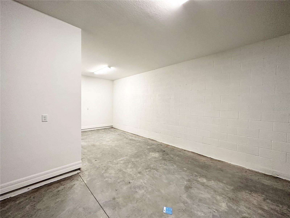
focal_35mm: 14
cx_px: 145
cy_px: 109
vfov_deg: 85.7
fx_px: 117
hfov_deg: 102.1
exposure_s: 1/120
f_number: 2.2
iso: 200
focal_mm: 2.22
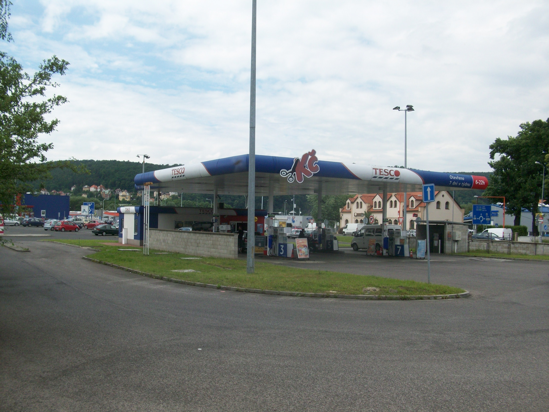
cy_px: 206
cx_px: 274
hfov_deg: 54.0
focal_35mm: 34
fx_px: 539
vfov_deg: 41.8
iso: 64
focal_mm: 5.7
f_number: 5.5
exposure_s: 1/294
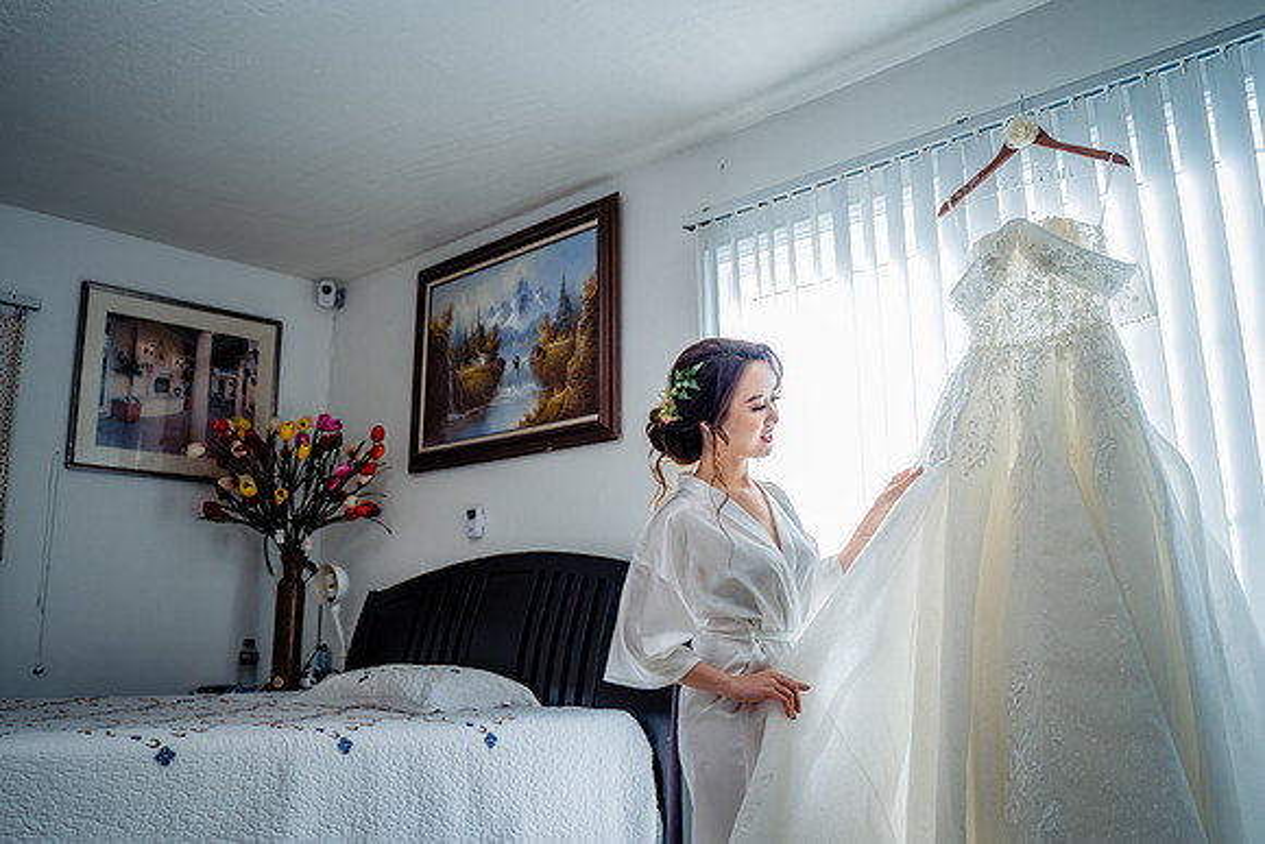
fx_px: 1125
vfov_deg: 41.1
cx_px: 632
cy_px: 422
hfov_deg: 58.7
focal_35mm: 32
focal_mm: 32
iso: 250
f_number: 2.8
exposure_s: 1/160
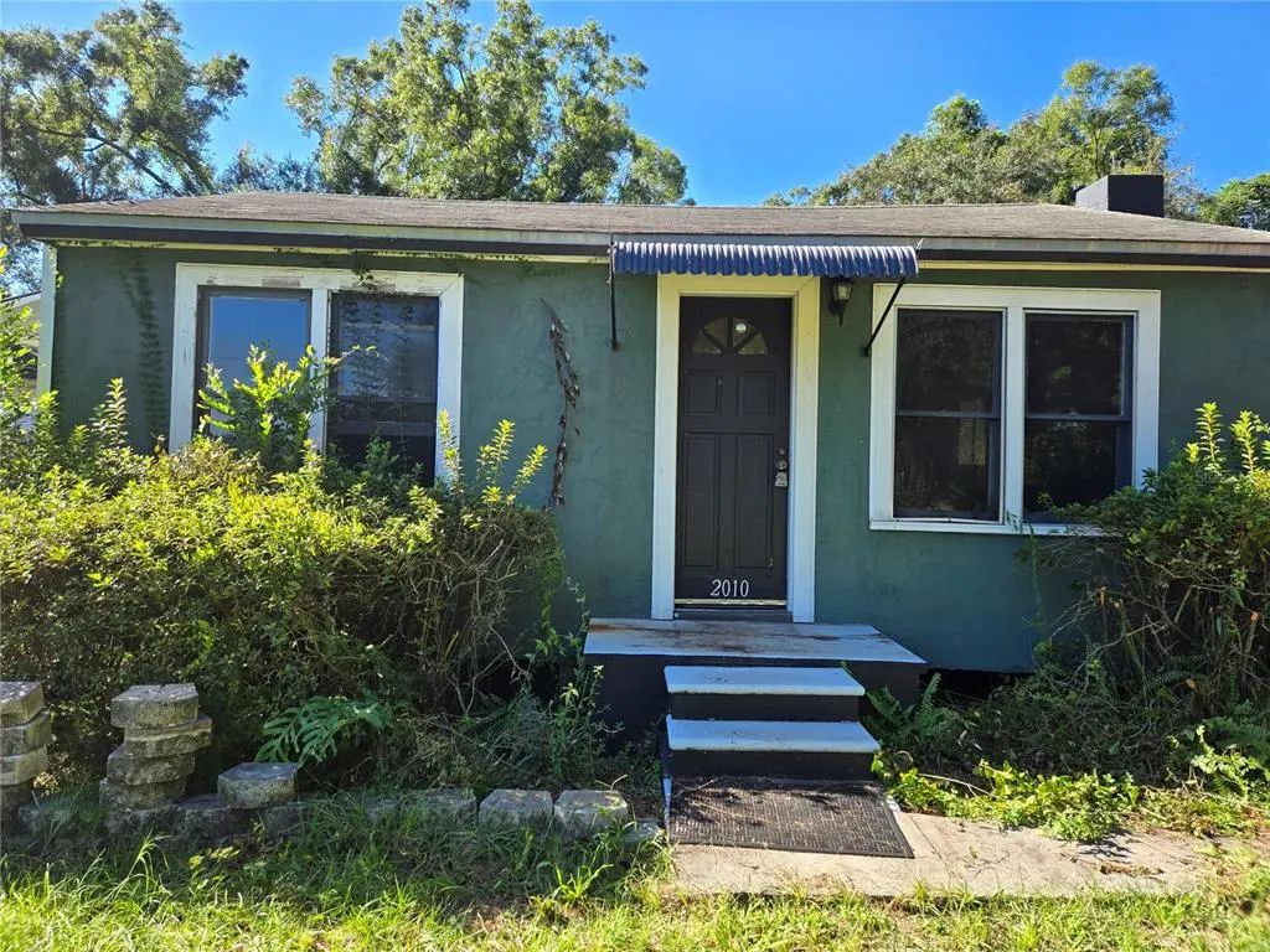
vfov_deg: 58.9
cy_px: 476
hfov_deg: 73.9
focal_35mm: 23
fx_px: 844
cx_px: 635
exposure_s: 1/550
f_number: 1.8
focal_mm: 5.4
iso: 25
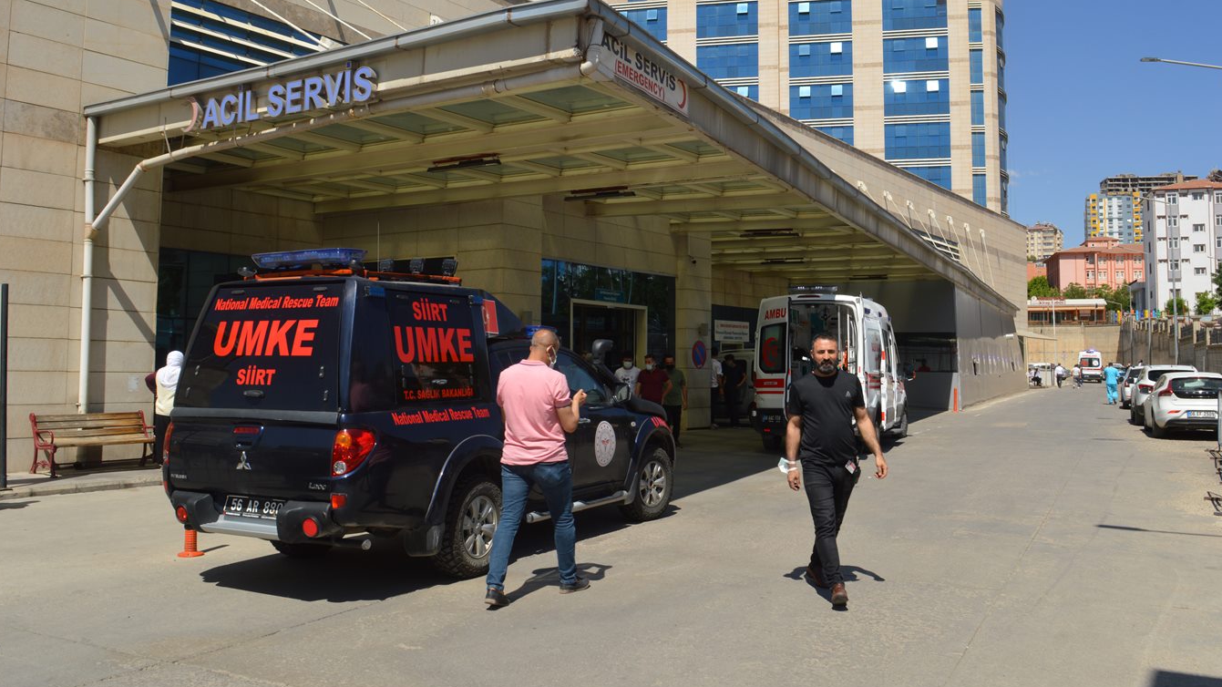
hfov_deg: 61.0
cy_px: 298
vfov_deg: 36.6
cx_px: 612
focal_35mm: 32
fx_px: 1037
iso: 100
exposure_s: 1/200
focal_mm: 20
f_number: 10
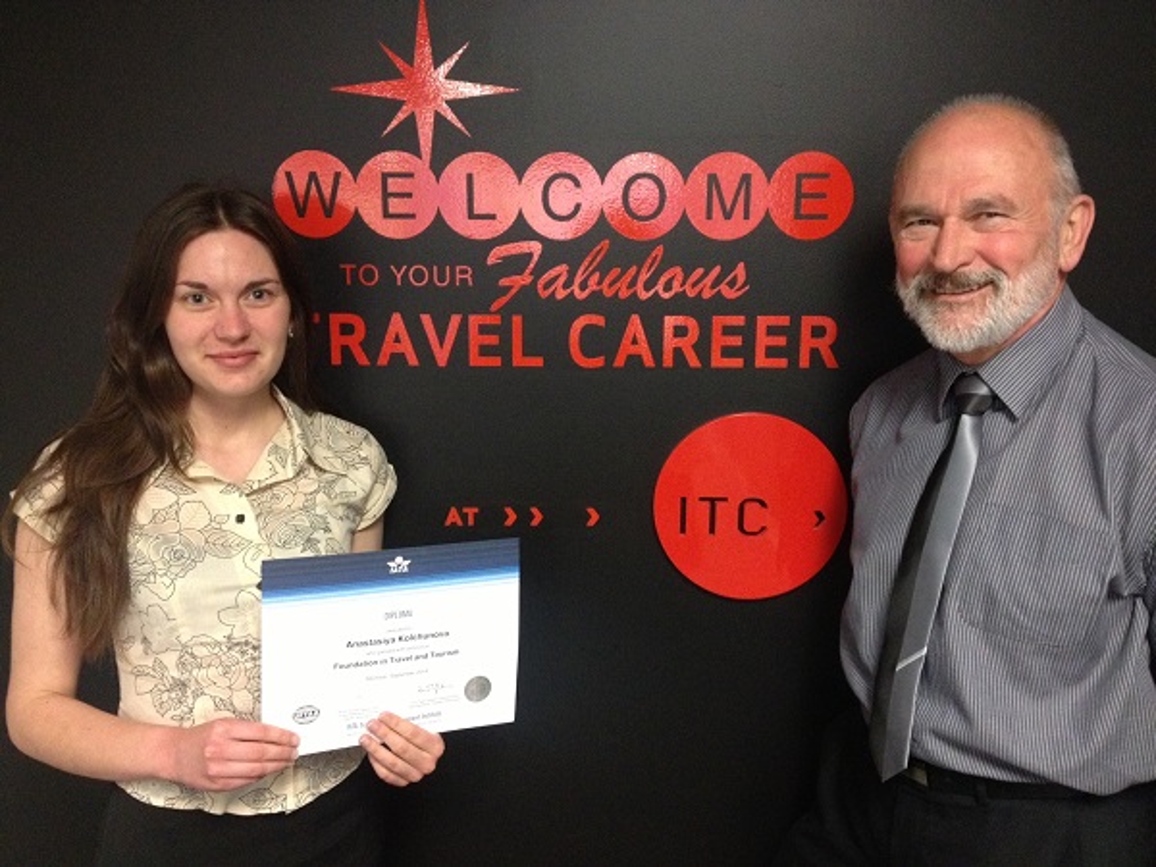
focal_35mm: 35
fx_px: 1169
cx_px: 578
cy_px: 434
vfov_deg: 40.7
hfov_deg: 52.6
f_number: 2.4
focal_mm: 4.28
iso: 400
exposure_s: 1/20
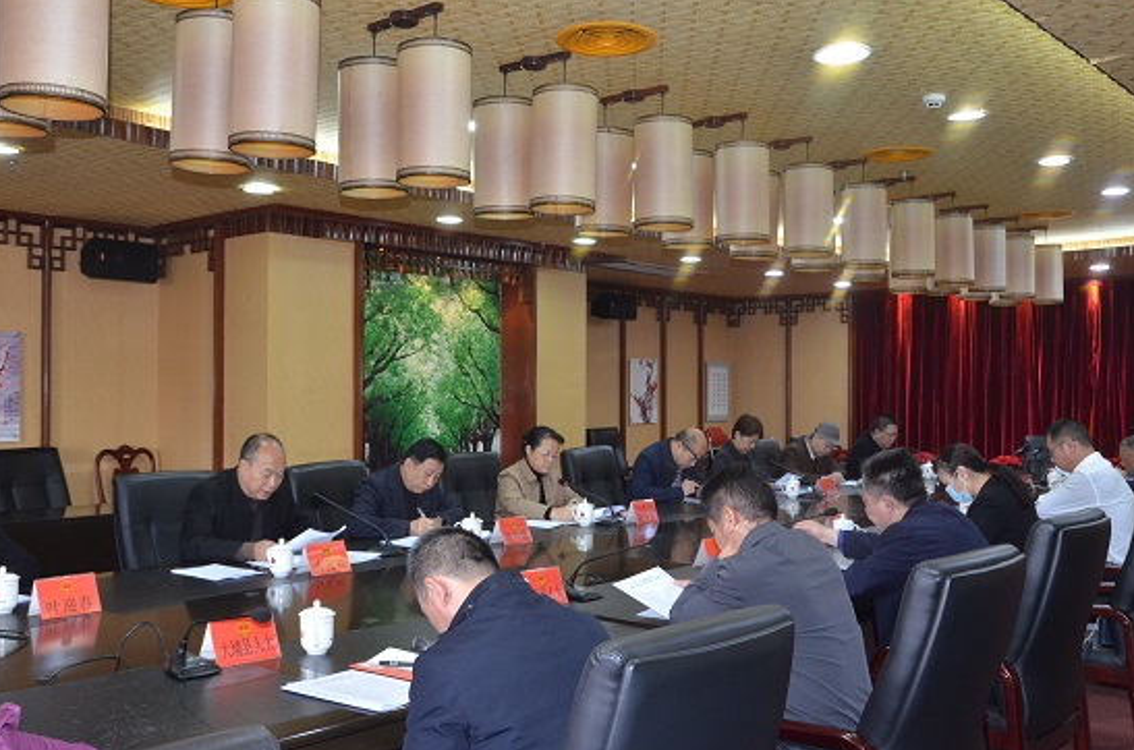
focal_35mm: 35
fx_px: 1086
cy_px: 370
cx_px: 549
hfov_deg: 55.1
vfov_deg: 38.1
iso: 1600
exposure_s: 1/60
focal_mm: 21
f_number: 5.6
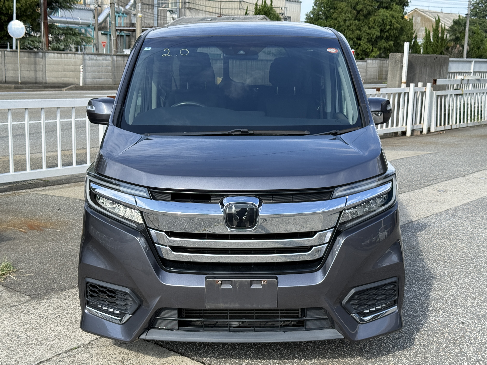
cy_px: 182
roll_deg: -1.7
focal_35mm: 48
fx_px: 675
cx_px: 244
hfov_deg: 39.7
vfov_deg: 30.3
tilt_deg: -9.7
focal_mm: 6.76
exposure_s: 1/1513
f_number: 1.78
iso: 64
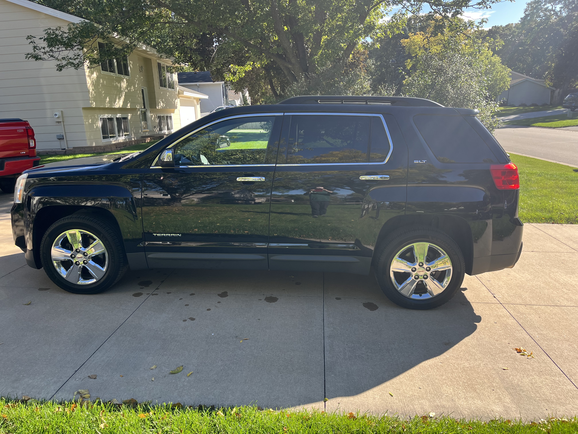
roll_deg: +2.0
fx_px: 434
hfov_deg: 67.3
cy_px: 217
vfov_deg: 53.1
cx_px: 289
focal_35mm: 26
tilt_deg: -14.0
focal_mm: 5.1
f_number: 1.6
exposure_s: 1/615
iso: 50
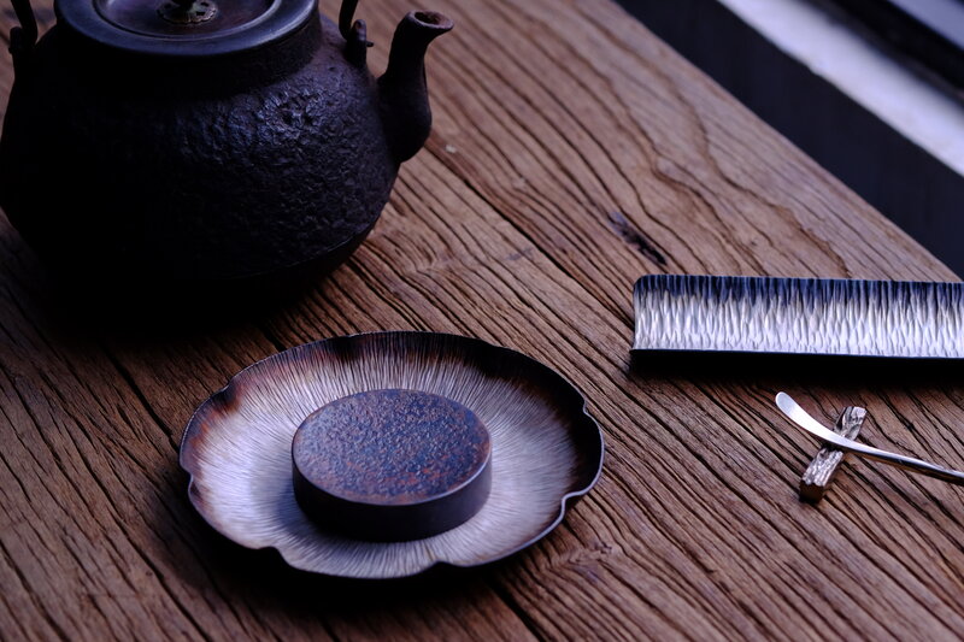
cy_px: 321
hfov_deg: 22.6
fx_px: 2409
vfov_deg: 15.2
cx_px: 482
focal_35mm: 90
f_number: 4
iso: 800
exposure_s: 1/80
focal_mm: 60
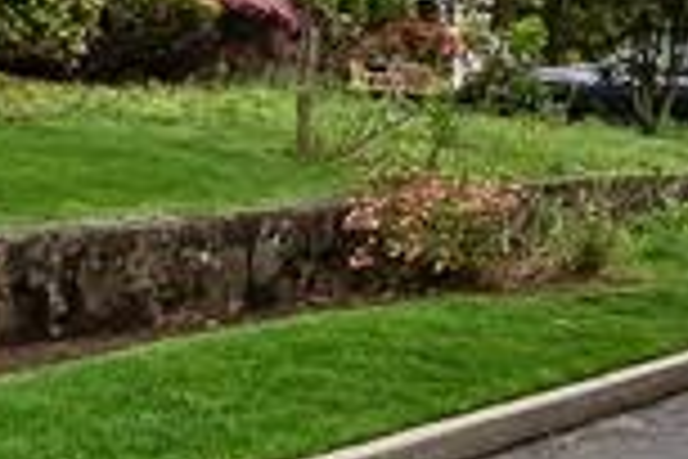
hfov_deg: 16.0
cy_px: -137
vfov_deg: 12.4
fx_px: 2045
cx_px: -567
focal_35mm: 107
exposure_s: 1/15
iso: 100
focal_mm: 16
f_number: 7.1
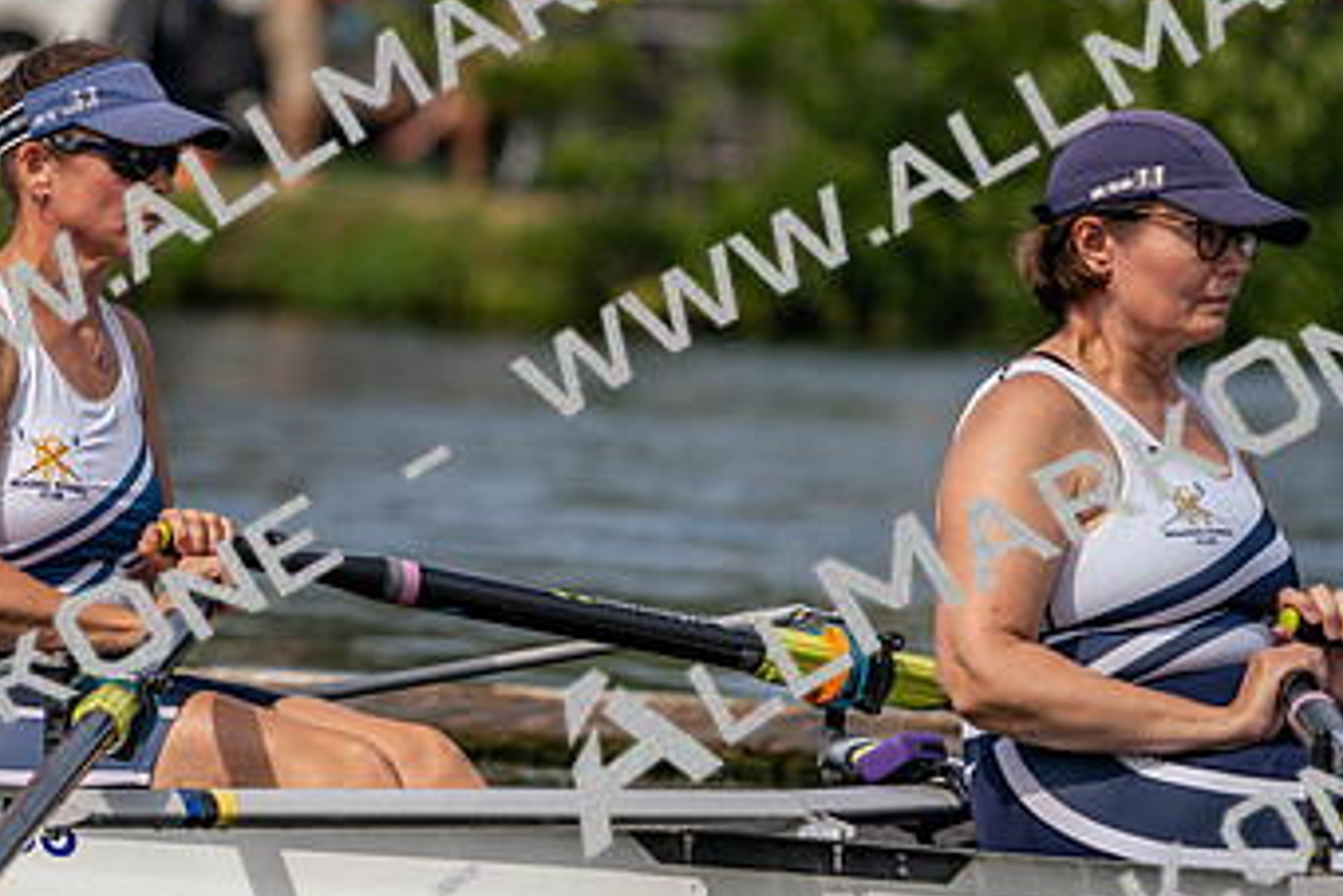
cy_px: 484
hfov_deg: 3.6
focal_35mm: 567
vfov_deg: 2.4
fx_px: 21160
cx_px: 225
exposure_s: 1/1600
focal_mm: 332
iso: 200
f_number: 6.3
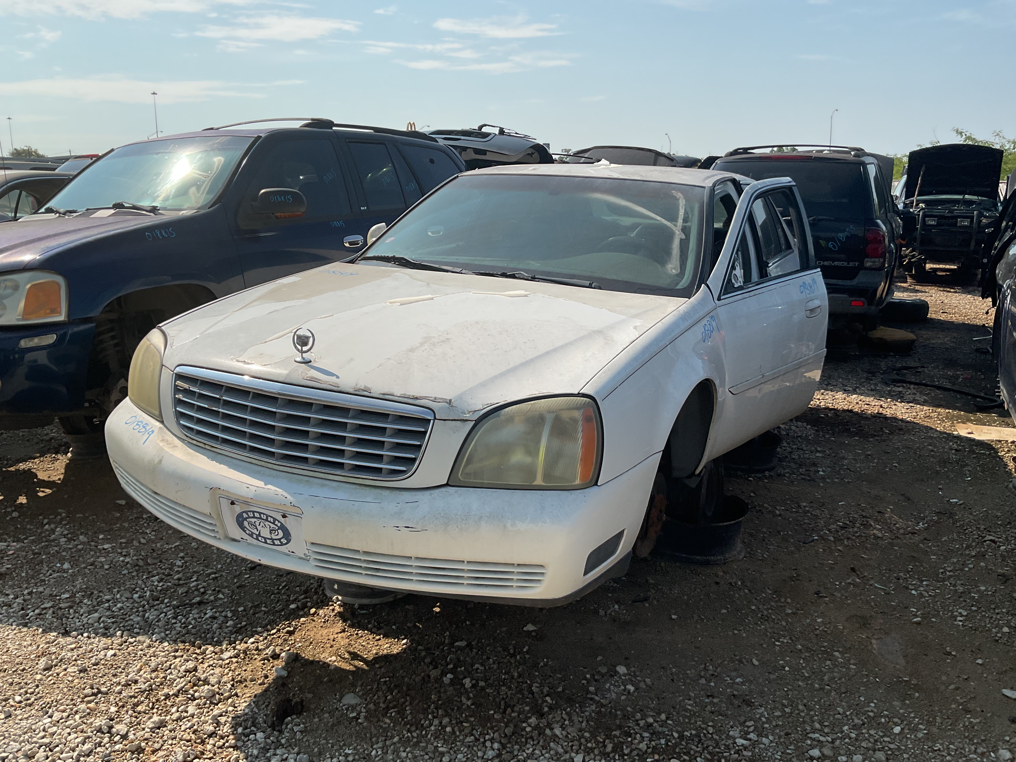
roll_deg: -1.3
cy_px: 381
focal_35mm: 29
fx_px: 851
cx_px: 508
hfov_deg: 61.7
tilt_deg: -12.6
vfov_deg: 48.2
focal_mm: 3
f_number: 1.8
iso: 16
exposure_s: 1/3125
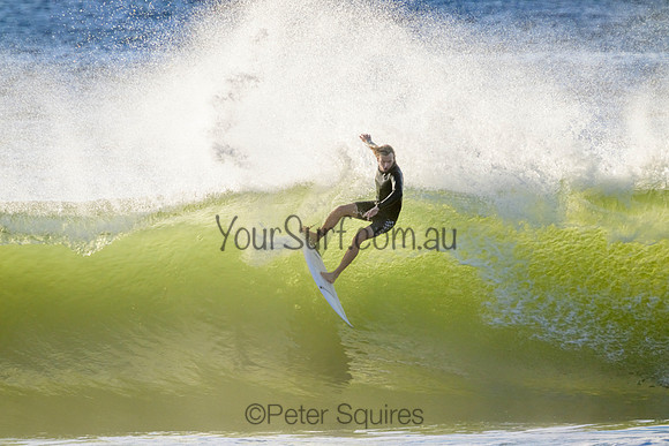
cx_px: 334
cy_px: 223
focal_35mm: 800
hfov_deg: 2.6
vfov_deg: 1.7
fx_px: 14869
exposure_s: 1/2000
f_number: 11
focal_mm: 800
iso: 1100
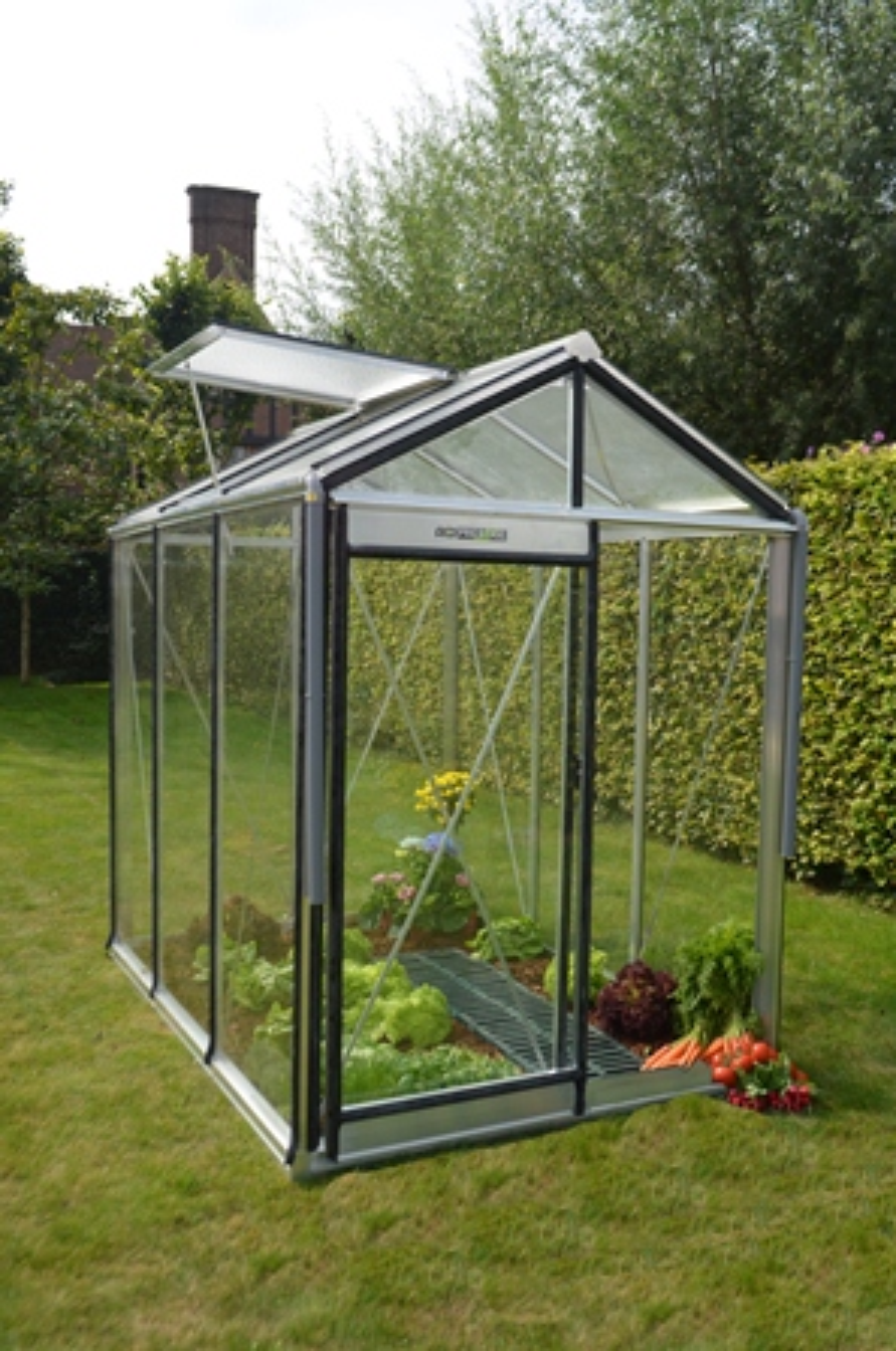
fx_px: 1237
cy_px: 676
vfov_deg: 57.3
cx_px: 448
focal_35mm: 33
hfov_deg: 39.8
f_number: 8
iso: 160
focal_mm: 22
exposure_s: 1/250
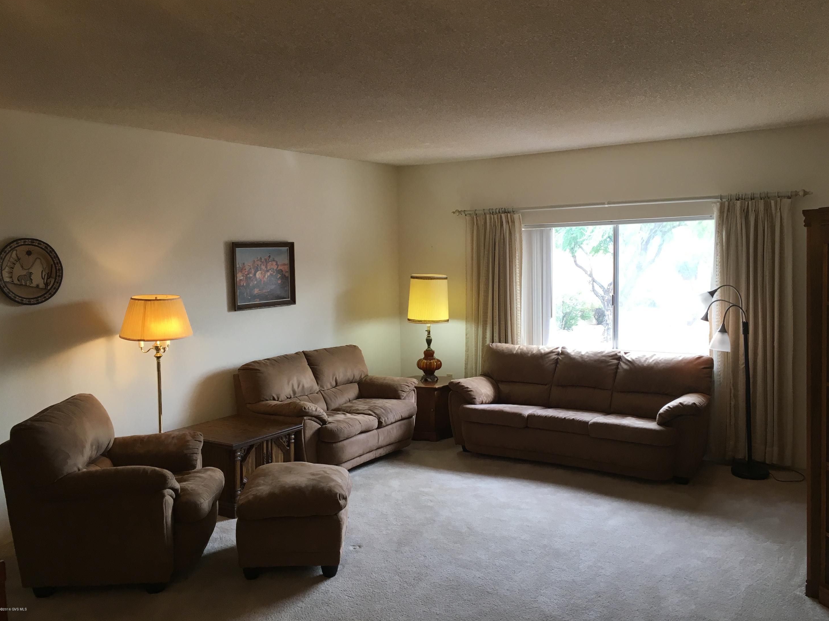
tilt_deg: -3.7
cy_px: 308
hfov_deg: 60.0
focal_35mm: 30
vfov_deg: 46.8
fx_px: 718
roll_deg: +0.9
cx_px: 427
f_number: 2.2
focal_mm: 4.15
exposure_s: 1/30
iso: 25
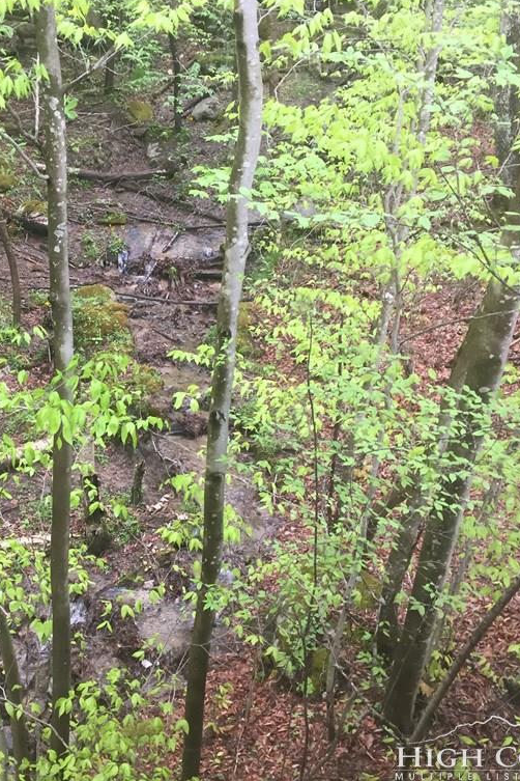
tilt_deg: -24.6
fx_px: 888
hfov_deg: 32.0
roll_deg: -2.6
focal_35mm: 41
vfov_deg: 47.4
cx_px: 127
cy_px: 384
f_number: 2.2
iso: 32
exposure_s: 1/30
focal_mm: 4.15
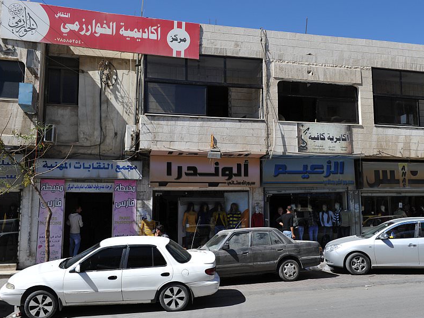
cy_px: 159
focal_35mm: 37
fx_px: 453
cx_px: 216
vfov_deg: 38.7
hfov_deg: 50.1
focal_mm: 34
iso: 200
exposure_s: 1/320
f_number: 9
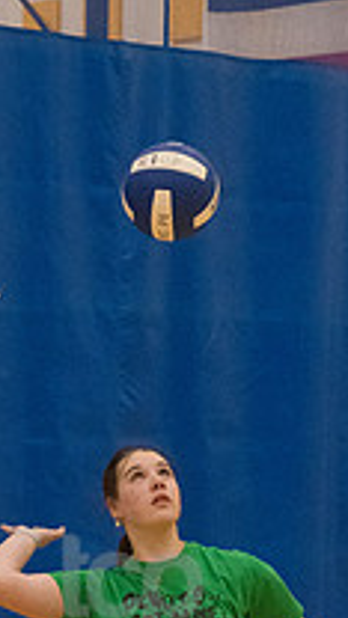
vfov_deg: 12.0
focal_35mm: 177
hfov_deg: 6.9
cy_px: 615
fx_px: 2904
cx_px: 132
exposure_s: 1/400
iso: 10000
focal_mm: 52
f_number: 5.6
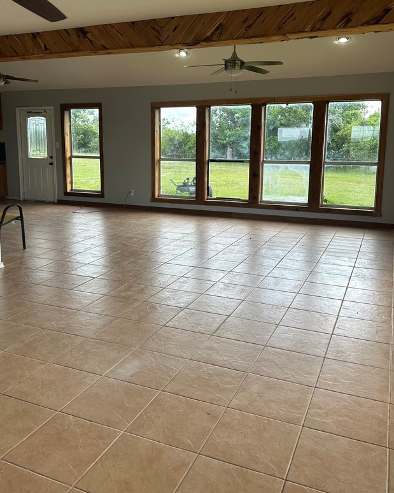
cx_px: 185
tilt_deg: -6.5
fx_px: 452
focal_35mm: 31
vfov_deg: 57.0
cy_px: 211
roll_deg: +0.6
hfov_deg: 47.1
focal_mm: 6.86
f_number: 1.78
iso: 80
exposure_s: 1/398
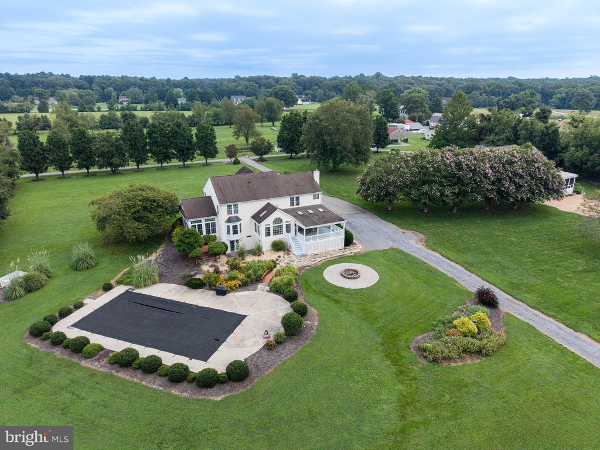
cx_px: 300
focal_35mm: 24
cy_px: 225
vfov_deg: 56.8
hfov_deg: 71.6
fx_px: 416
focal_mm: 8.67
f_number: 1.8
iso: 290
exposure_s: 1/2500
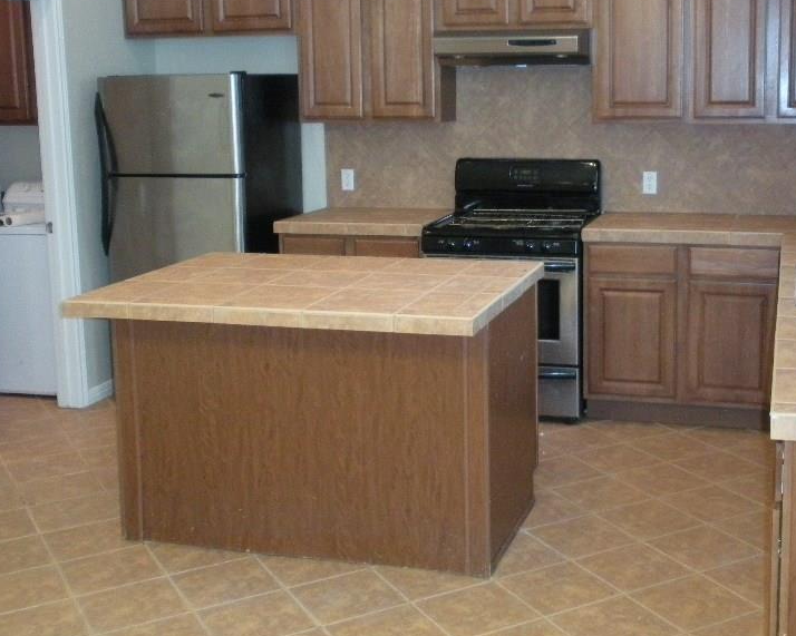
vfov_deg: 30.6
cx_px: 473
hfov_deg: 37.9
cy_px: 215
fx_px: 1154
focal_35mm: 49
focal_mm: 6.3
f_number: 3.5
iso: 450
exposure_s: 1/30
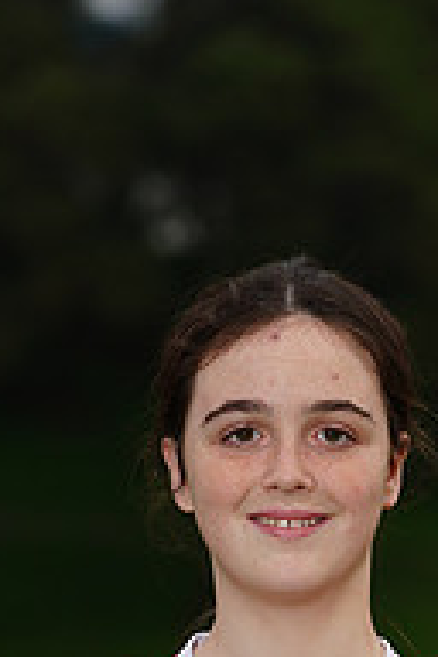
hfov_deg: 3.0
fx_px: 8358
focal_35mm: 458
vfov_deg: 4.5
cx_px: 284
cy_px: 766
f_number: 5
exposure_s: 1/250
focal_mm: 152
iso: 200
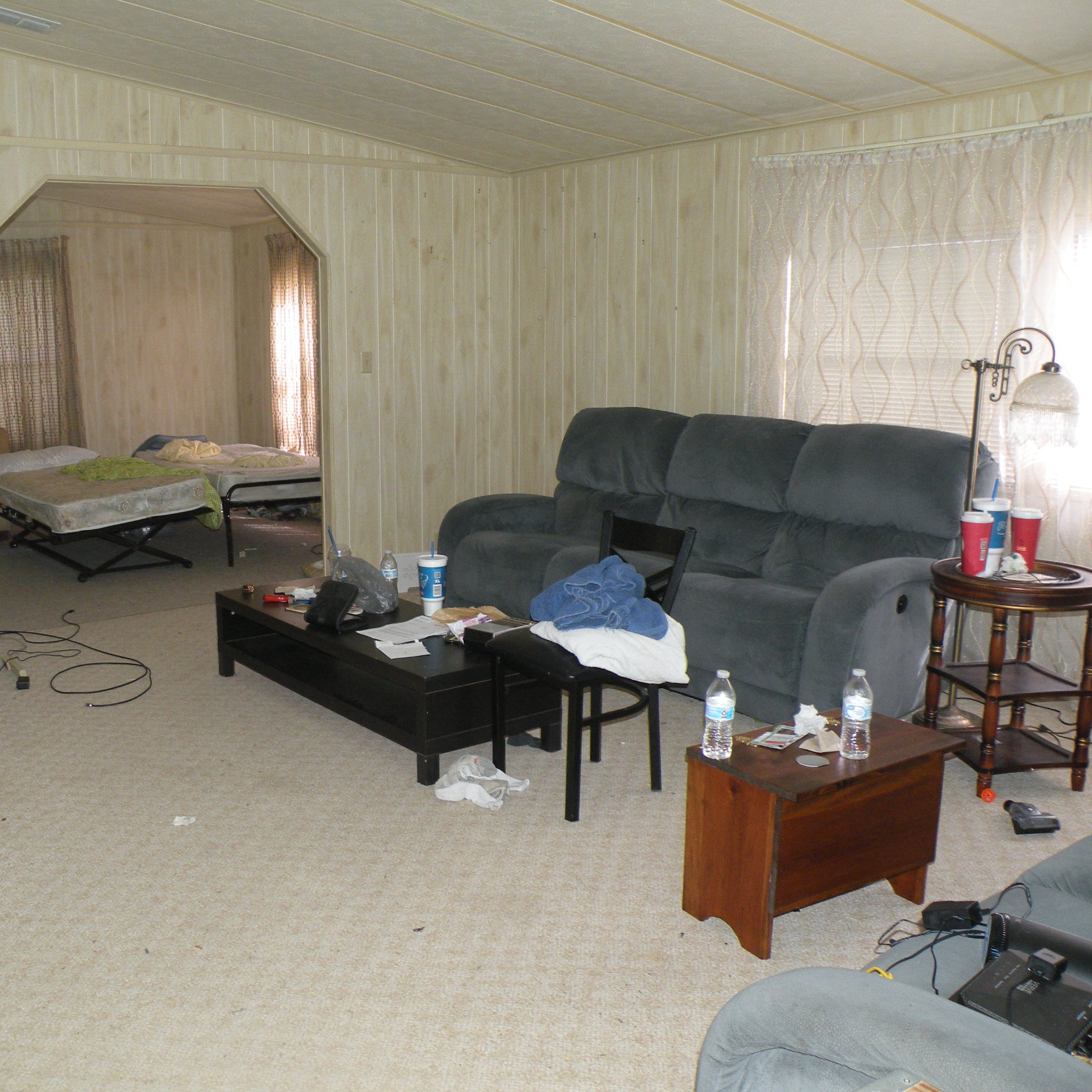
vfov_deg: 51.1
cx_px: 401
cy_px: 546
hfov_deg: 50.5
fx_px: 1142
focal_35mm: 32
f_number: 2.8
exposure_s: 1/30
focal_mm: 4.7
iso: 140
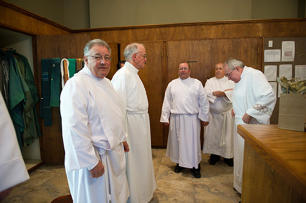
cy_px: 102
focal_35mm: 24
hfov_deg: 73.8
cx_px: 153
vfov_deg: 53.1
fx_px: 204
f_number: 2.8
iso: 2000
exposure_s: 1/100
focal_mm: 24
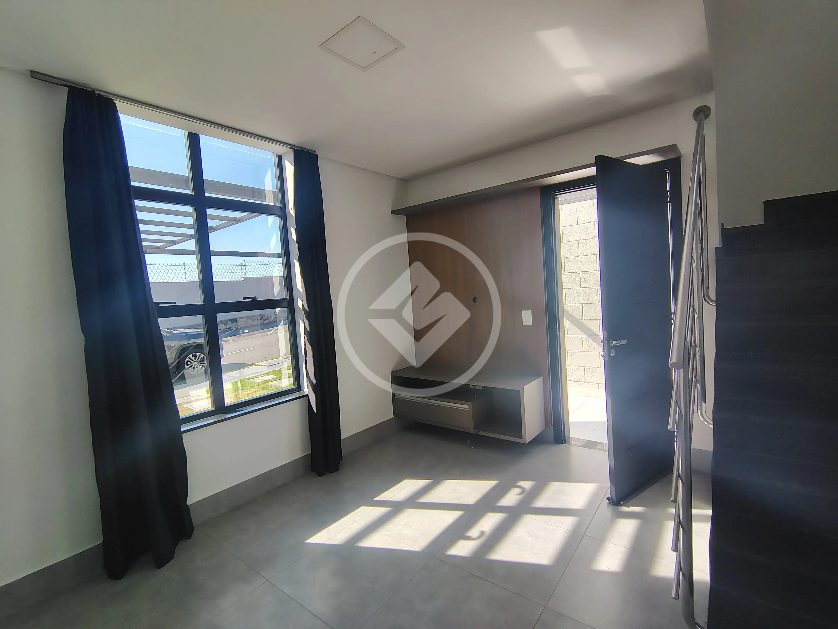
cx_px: 419
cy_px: 314
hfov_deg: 94.5
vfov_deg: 78.1
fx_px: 387
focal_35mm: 16
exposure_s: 1/120
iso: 192
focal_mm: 2.13
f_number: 2.2
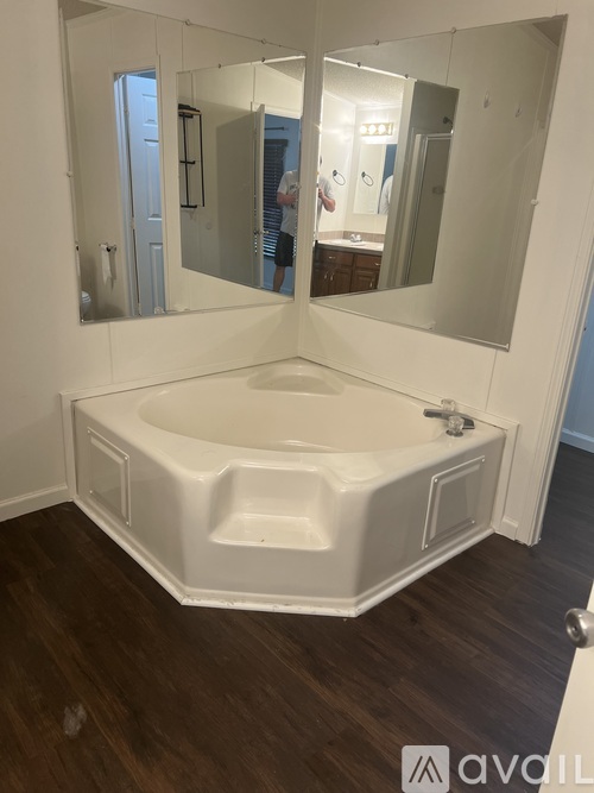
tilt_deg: -15.9
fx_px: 595
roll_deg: -2.2
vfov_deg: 67.3
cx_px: 297
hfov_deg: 53.0
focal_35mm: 26
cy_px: 396
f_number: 1.5
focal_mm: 5.7
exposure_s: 1/60
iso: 80
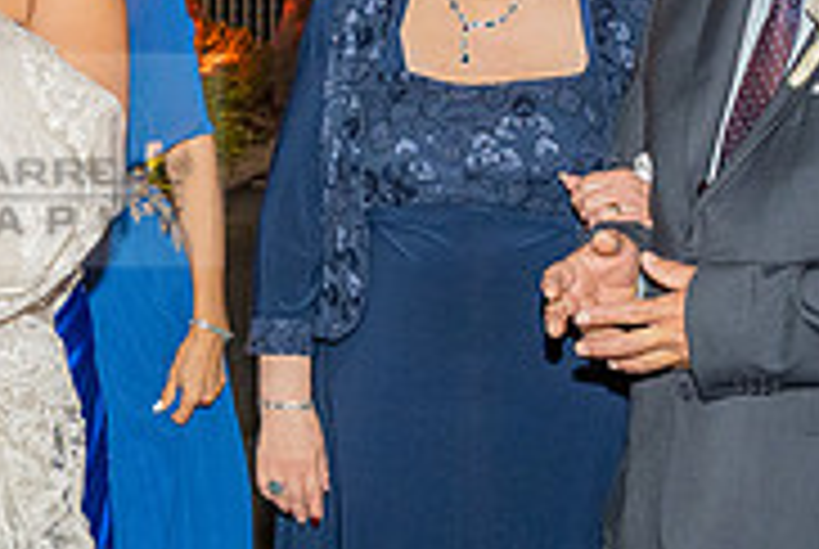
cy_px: 316
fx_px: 2051
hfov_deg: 22.0
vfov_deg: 15.2
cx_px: 77
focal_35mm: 90
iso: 2500
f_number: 4
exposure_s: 1/200
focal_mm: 24
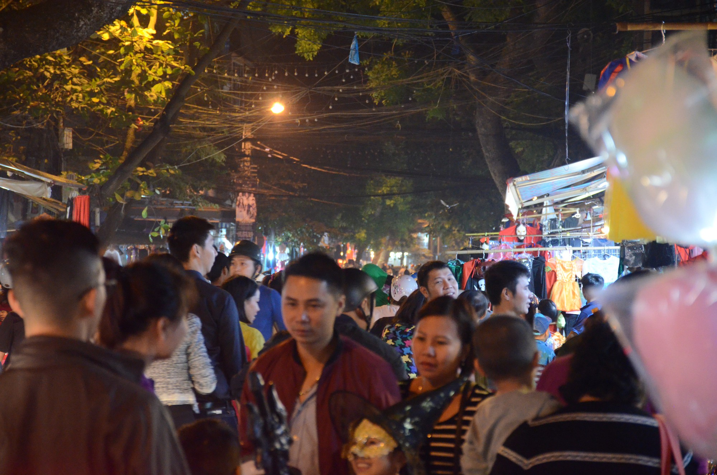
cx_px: 358
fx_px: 2832
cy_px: 238
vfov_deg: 9.6
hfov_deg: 14.4
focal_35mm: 142
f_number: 5.3
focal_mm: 95
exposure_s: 1/30
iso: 4000
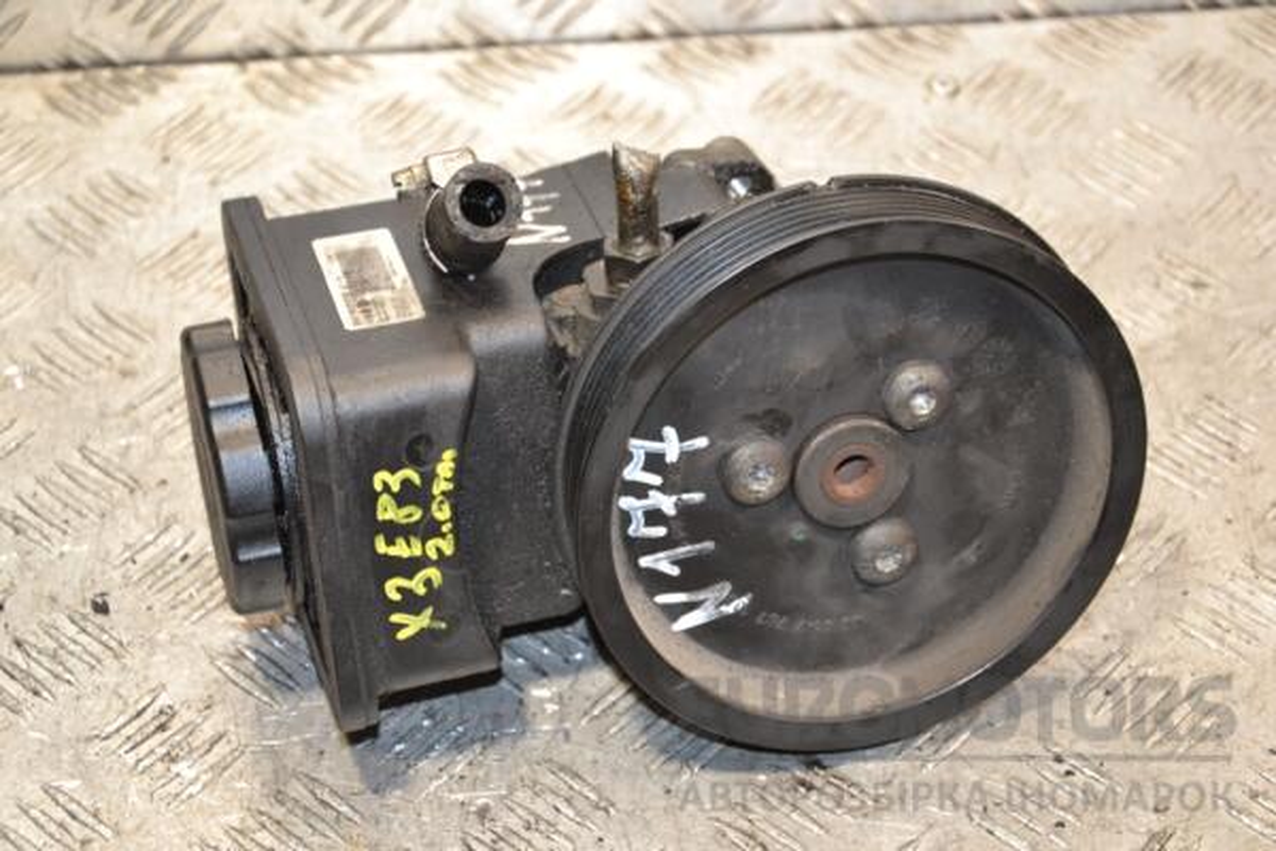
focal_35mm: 87
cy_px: 426
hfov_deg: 23.4
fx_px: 3083
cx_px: 638
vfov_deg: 15.7
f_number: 5
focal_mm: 58
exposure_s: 1/60
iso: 800
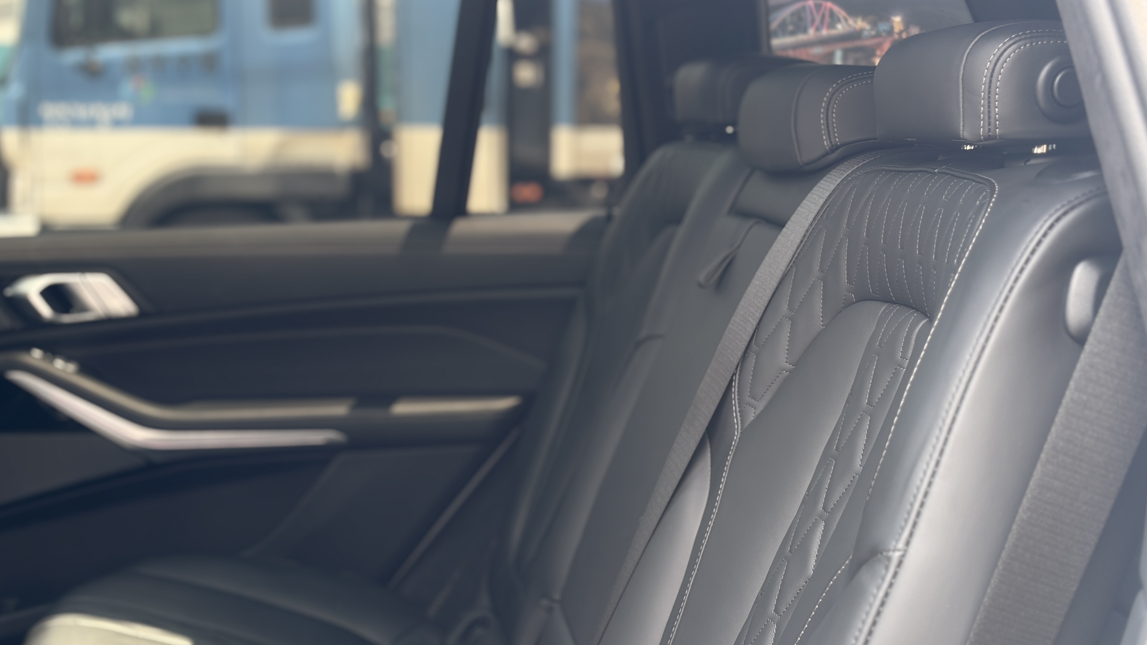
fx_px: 1734
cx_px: 575
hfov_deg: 36.6
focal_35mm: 57
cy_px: 309
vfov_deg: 21.1
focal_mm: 5.96
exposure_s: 1/122
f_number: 1.6
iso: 40
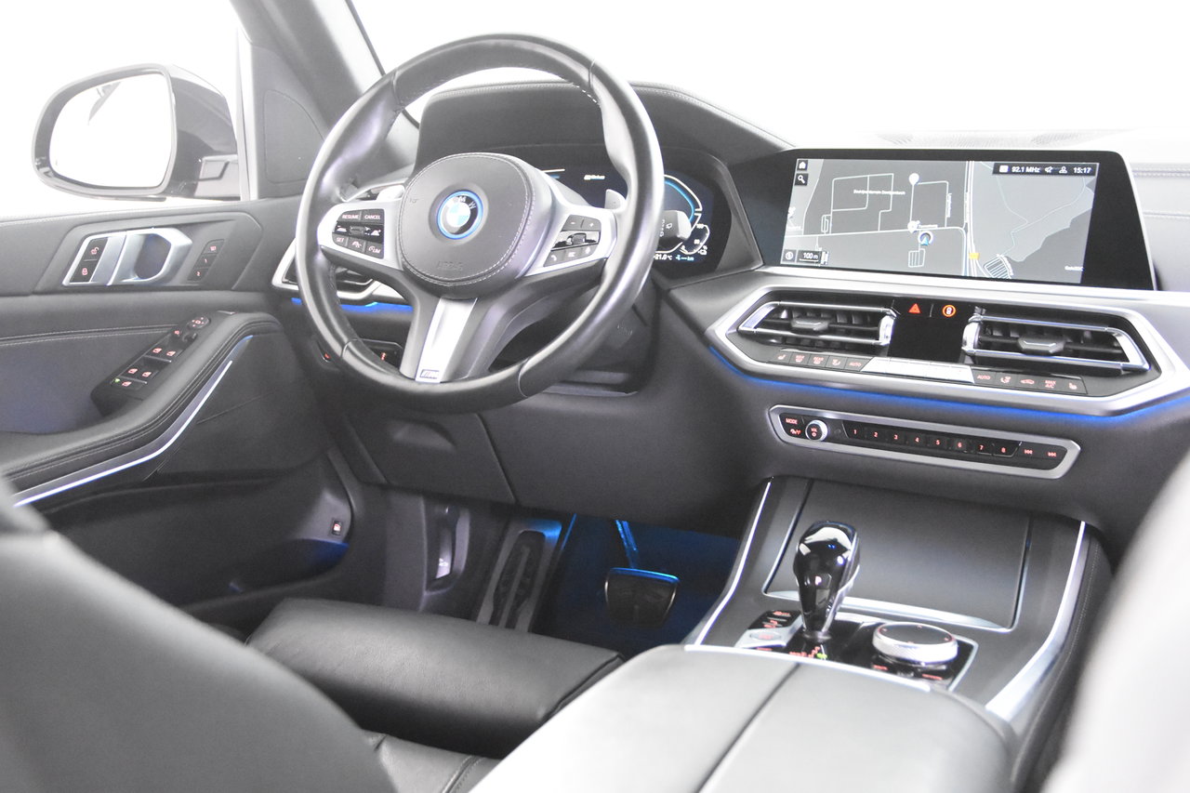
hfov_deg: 53.1
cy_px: 396
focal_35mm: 36
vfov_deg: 36.9
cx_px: 595
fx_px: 1190
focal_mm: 24
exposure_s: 1/40
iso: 10000
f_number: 3
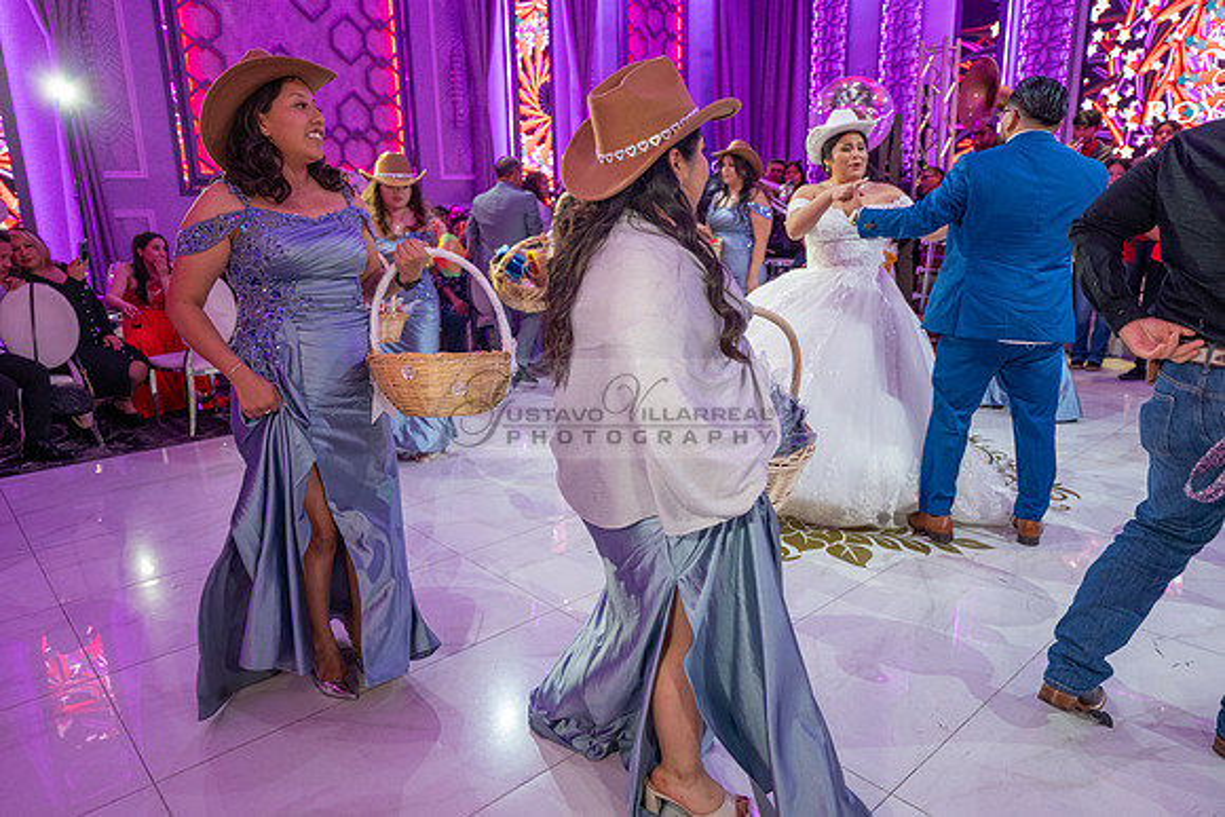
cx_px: 612
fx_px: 817
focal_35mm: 24
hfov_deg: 73.7
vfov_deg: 53.2
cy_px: 408
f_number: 2.8
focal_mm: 24
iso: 1250
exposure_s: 1/200
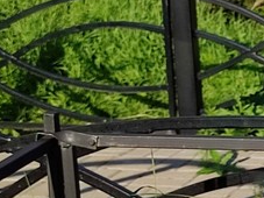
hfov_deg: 19.3
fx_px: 671
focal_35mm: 88
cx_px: 401
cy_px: 182
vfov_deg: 16.5
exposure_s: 1/984
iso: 50
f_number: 1.9
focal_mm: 6.04
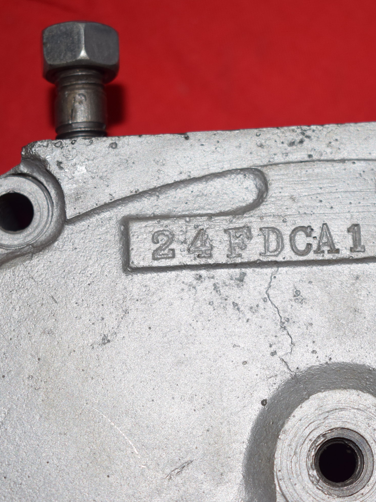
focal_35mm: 92
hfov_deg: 15.9
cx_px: 329
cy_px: 254
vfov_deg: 21.3
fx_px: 1332
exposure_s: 1/200
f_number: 5
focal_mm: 42
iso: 400
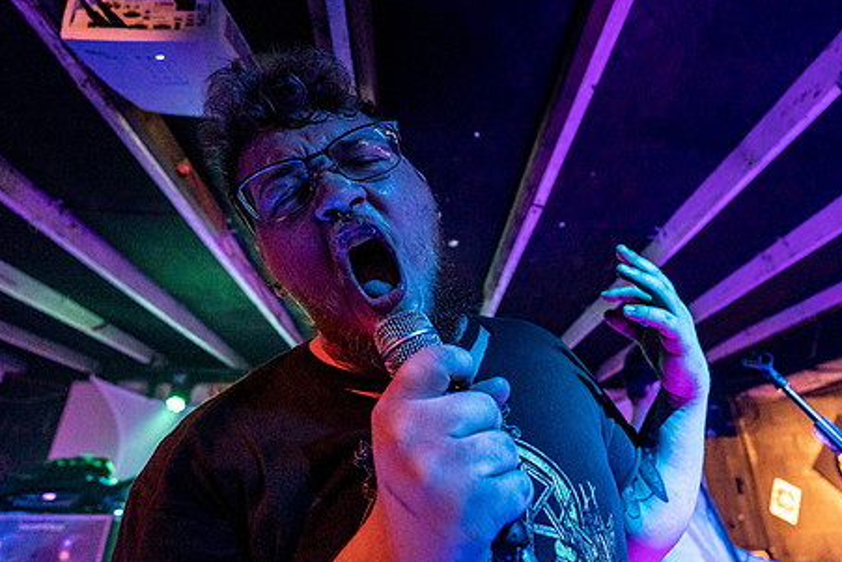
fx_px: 421
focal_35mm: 18
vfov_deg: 67.4
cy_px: 283
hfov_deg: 89.5
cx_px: 478
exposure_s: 1/250
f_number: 2.8
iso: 3200
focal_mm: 14
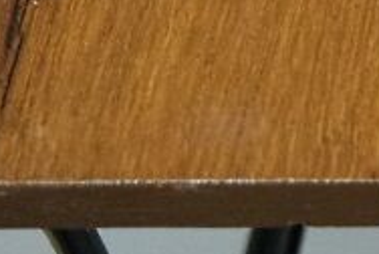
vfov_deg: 4.6
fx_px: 3132
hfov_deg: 6.5
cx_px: 1012
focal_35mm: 297
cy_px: -296
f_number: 4
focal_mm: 29.2
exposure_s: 1/42
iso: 2500
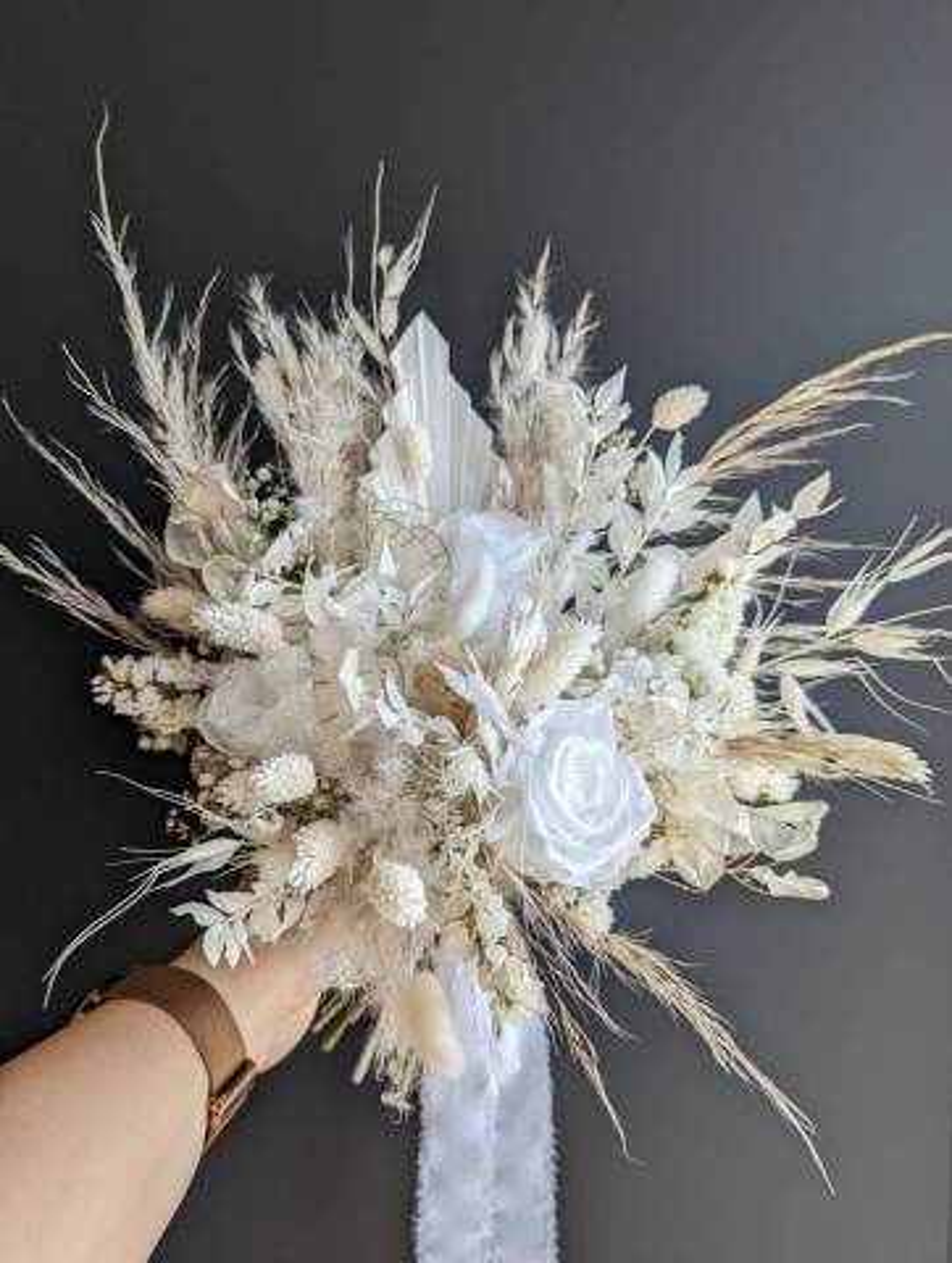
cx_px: 476
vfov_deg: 71.5
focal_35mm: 24
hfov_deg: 57.0
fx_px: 877
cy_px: 632
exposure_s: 1/237
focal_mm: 6.81
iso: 44
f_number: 1.85
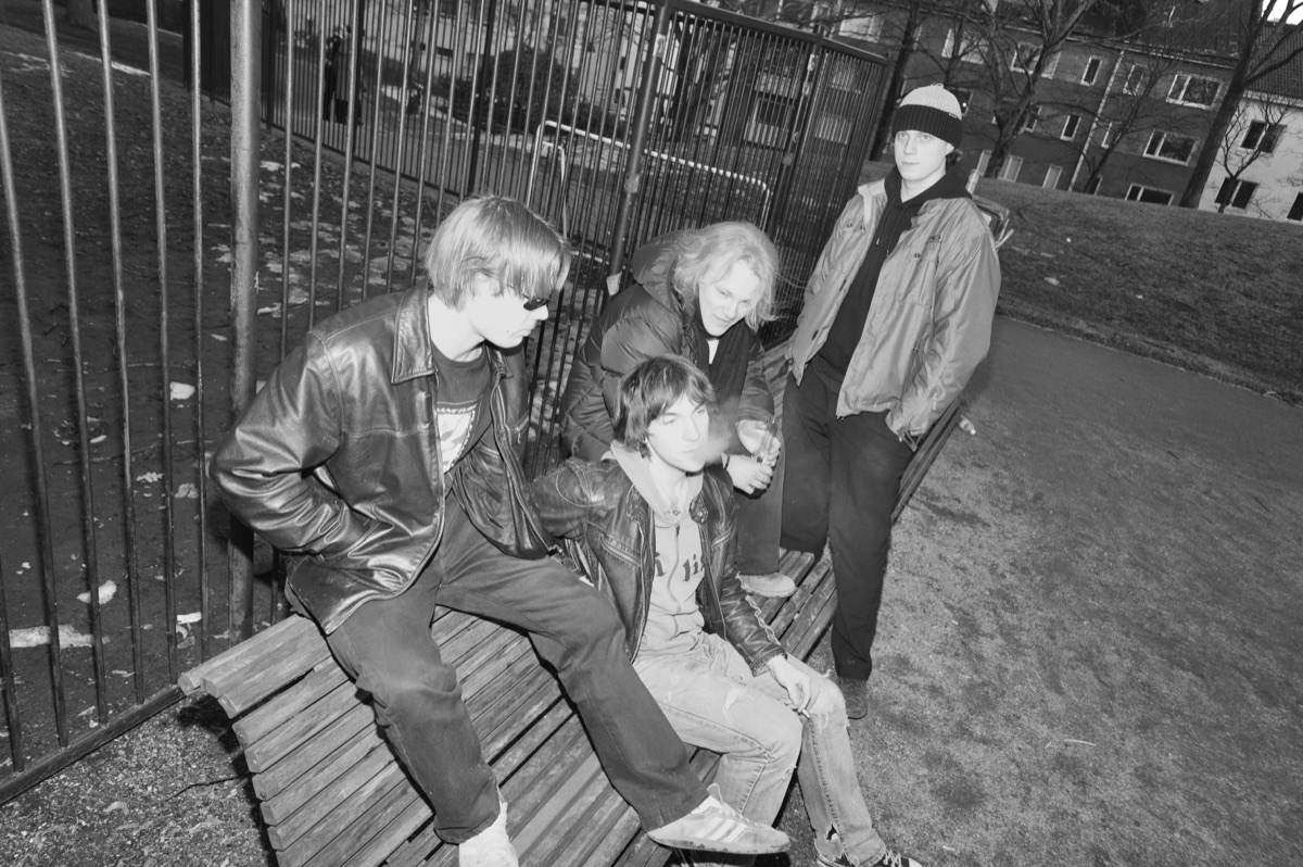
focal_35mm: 24
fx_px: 868
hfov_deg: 73.8
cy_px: 434
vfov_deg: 53.1
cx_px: 652
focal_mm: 24
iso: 1000
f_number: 5.6
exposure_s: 1/200
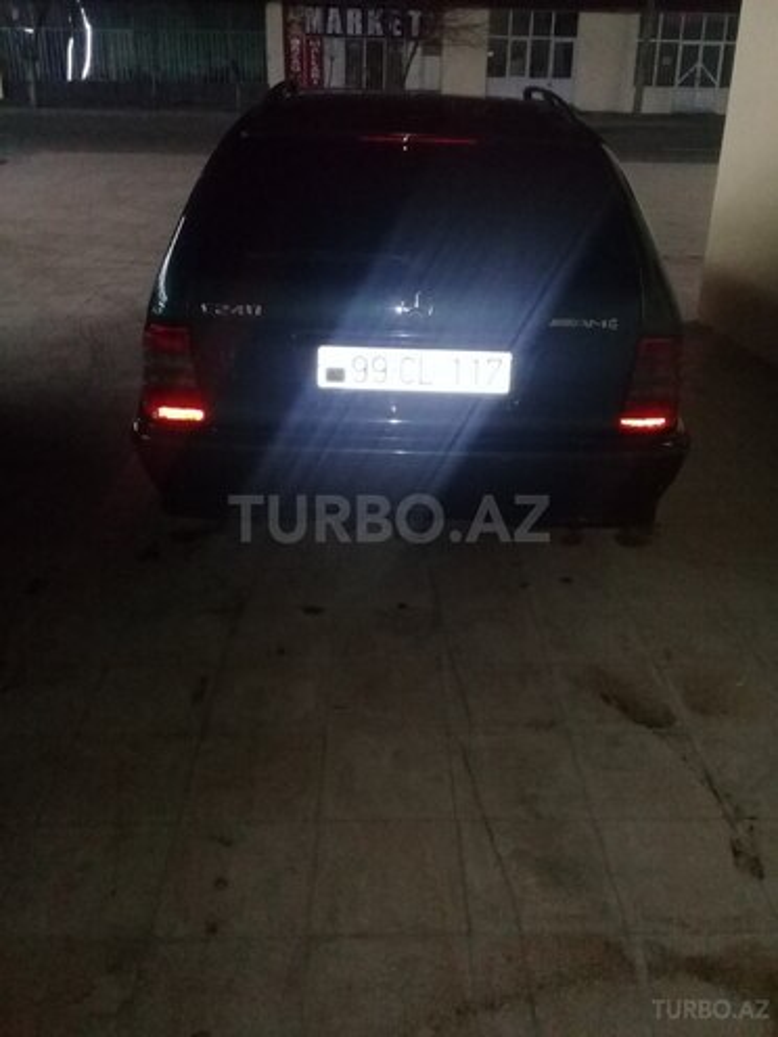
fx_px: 929
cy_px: 518
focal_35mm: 31
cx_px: 389
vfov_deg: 58.4
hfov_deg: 45.4
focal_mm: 3.3
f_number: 2.2
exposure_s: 1/33
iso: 500
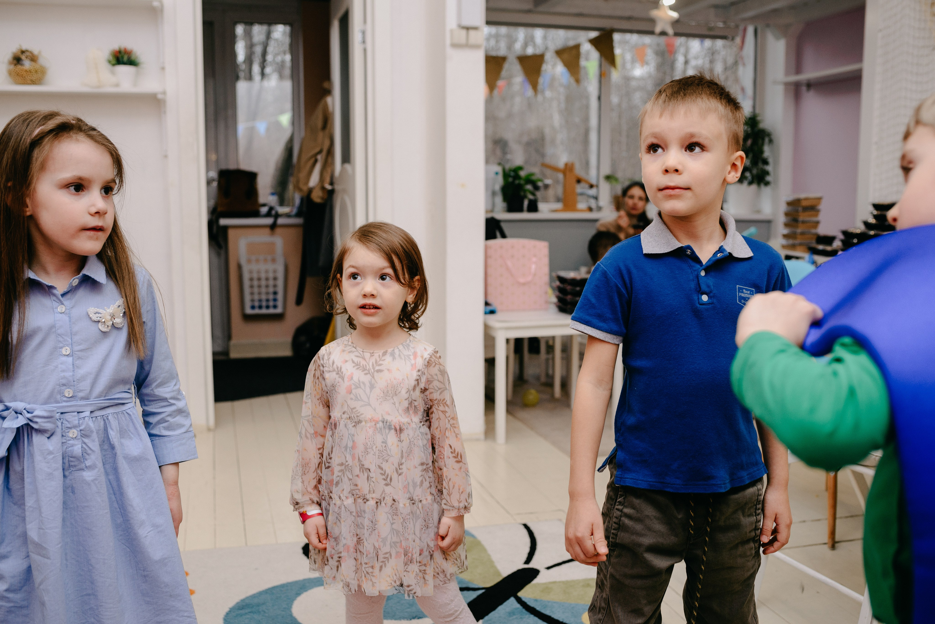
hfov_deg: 54.4
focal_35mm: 35
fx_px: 909
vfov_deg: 37.9
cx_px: 468
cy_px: 312
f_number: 3.2
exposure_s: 1/160
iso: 400
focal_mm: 35
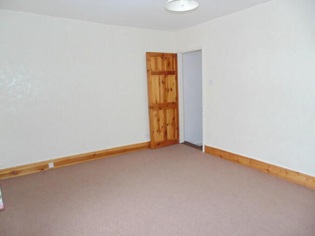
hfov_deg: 76.4
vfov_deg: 61.1
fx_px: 200
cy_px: 118
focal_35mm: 22
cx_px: 158
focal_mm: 4
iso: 320
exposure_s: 1/30
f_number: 3.1
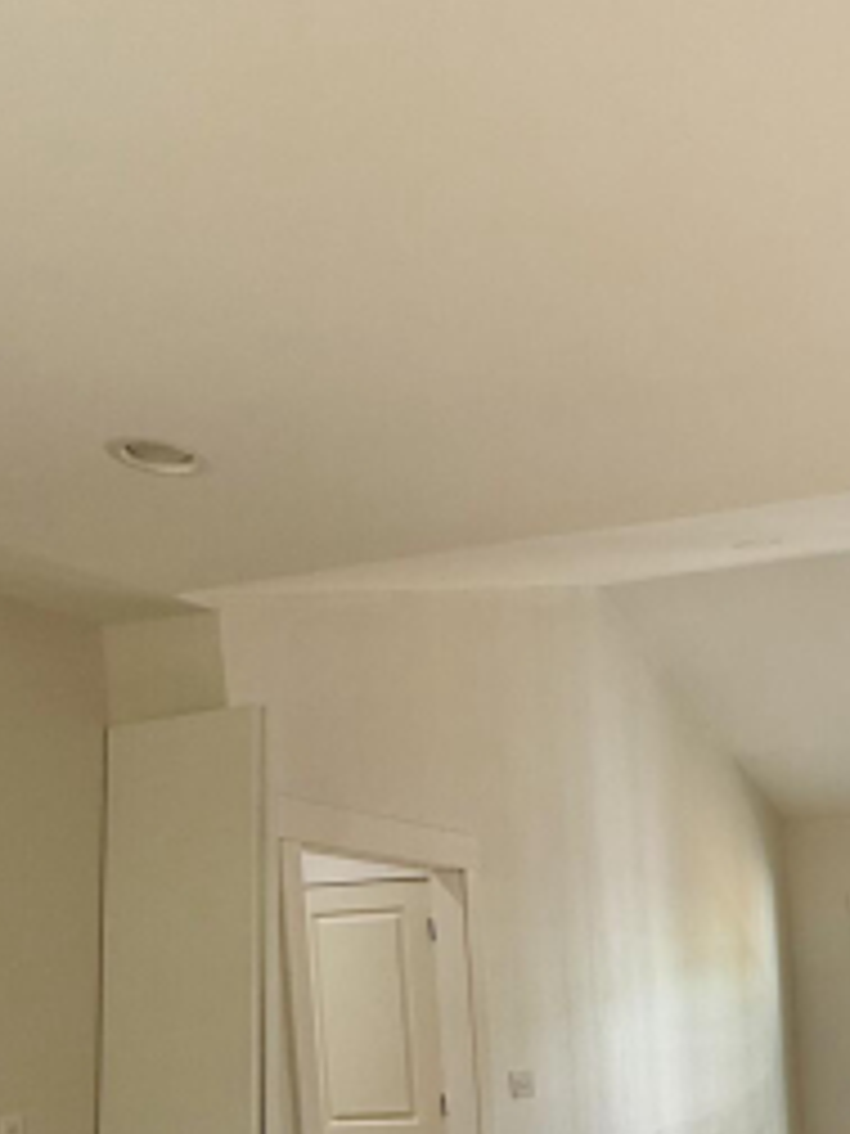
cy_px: 1064
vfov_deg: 44.6
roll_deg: +3.1
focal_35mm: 37
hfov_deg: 33.3
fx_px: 1211
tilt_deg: -1.9
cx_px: 953
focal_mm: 2.22
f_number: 2.2
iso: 100
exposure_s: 1/99
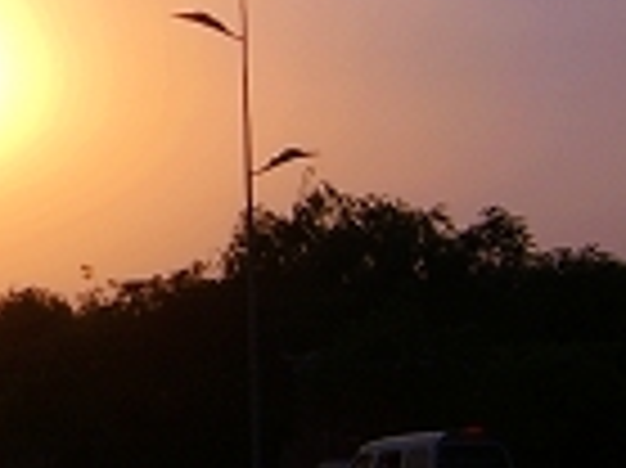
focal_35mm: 134
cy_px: 50
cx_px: -266
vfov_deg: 11.0
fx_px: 2421
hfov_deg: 14.0
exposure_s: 1/353
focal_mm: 8.13
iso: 50
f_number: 6.7
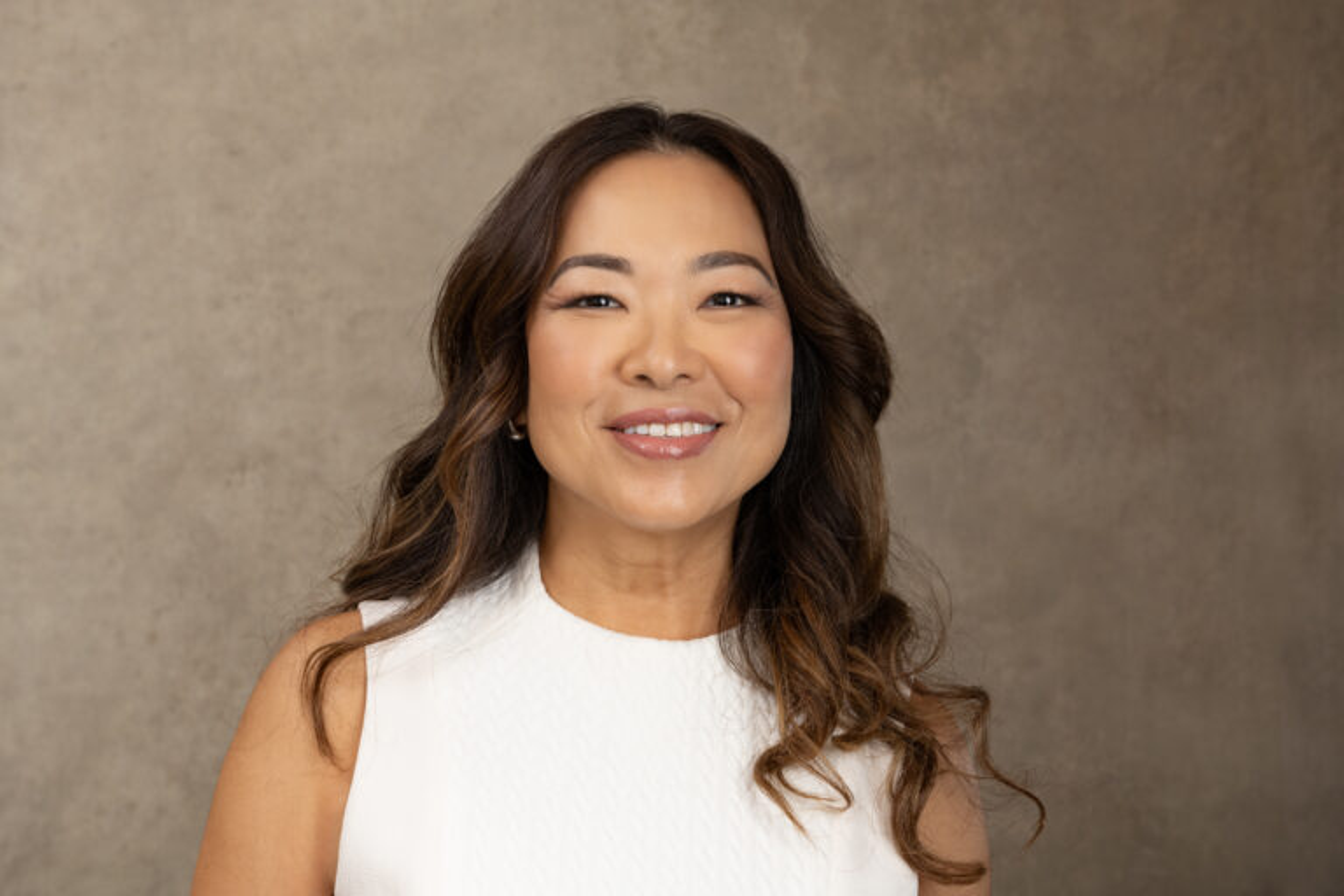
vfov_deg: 24.2
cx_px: 672
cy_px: 448
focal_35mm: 56
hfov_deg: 35.6
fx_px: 2091
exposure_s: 1/160
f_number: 5.6
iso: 100
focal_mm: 56
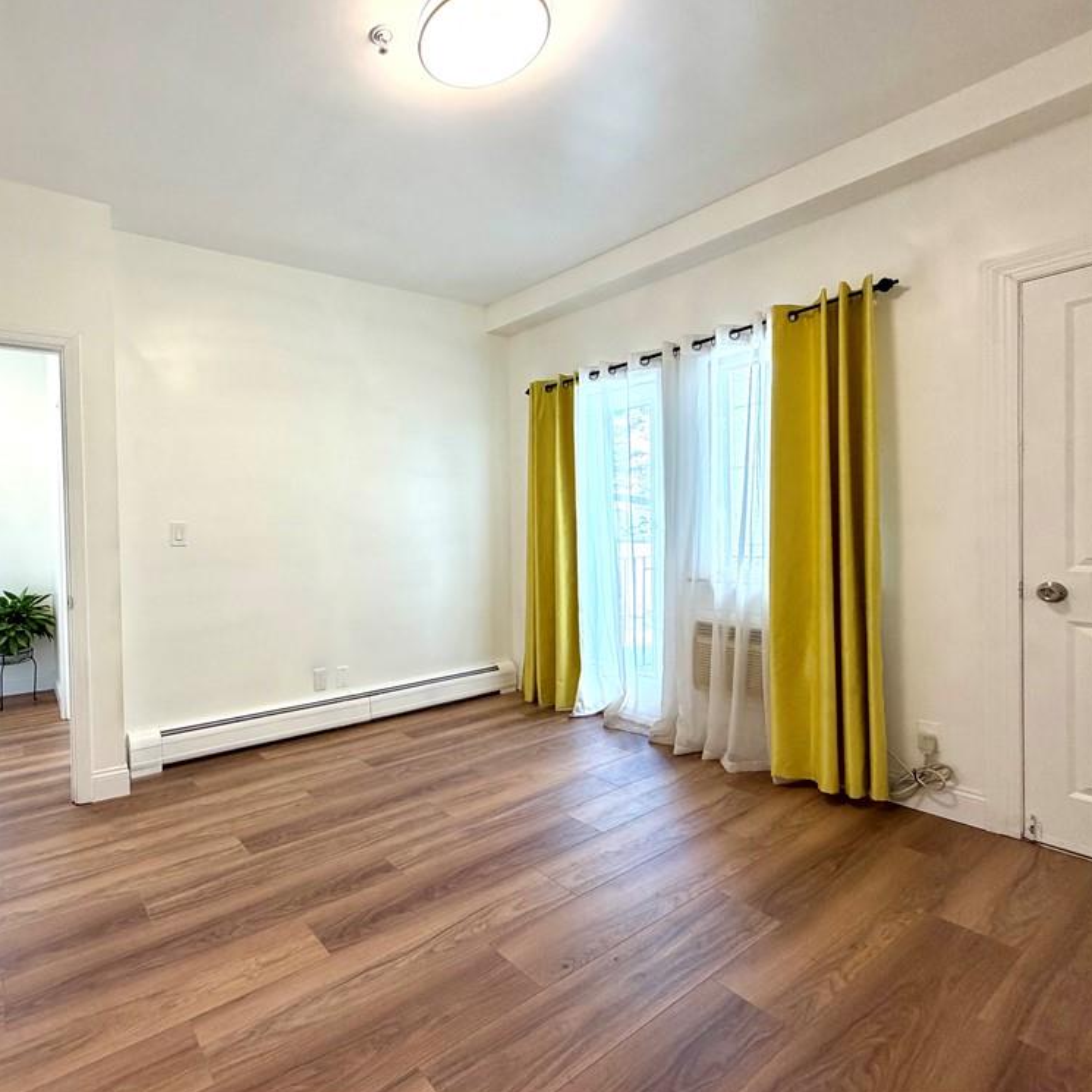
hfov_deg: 80.6
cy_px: 536
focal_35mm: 17
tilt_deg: -0.9
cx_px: 348
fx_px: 607
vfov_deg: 84.0
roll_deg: +2.1
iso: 200
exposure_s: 1/120
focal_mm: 2.22
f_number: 2.2
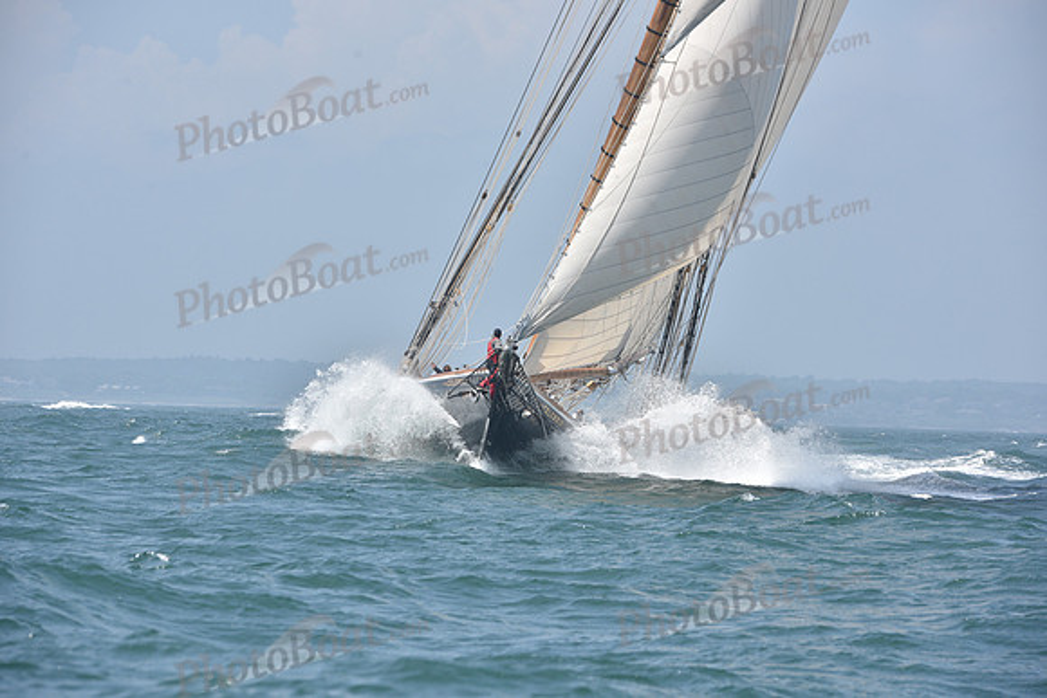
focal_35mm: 185
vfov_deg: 7.4
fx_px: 5381
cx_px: 524
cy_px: 349
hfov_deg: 11.1
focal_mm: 185
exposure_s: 1/1000
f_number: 9
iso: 320
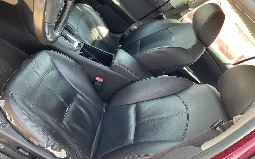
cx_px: 126
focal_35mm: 32
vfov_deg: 39.3
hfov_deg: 59.7
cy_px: 90
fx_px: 222
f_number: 1.8
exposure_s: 1/120
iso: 64
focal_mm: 3
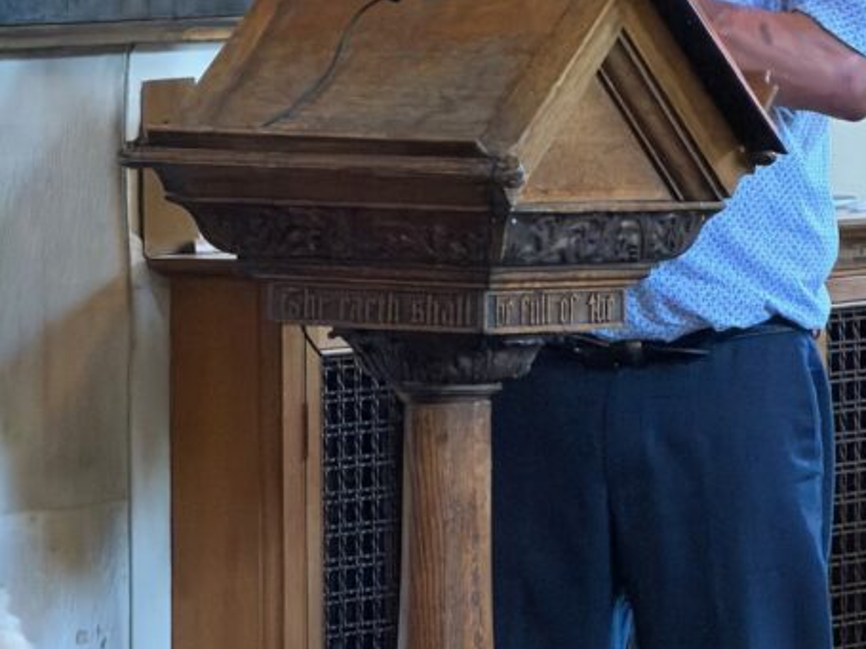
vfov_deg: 4.2
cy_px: 46
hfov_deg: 5.6
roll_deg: +0.2
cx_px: 358
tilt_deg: -1.9
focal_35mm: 352
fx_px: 8804
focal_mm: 16.89
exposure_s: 1/50
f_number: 2.8
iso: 640
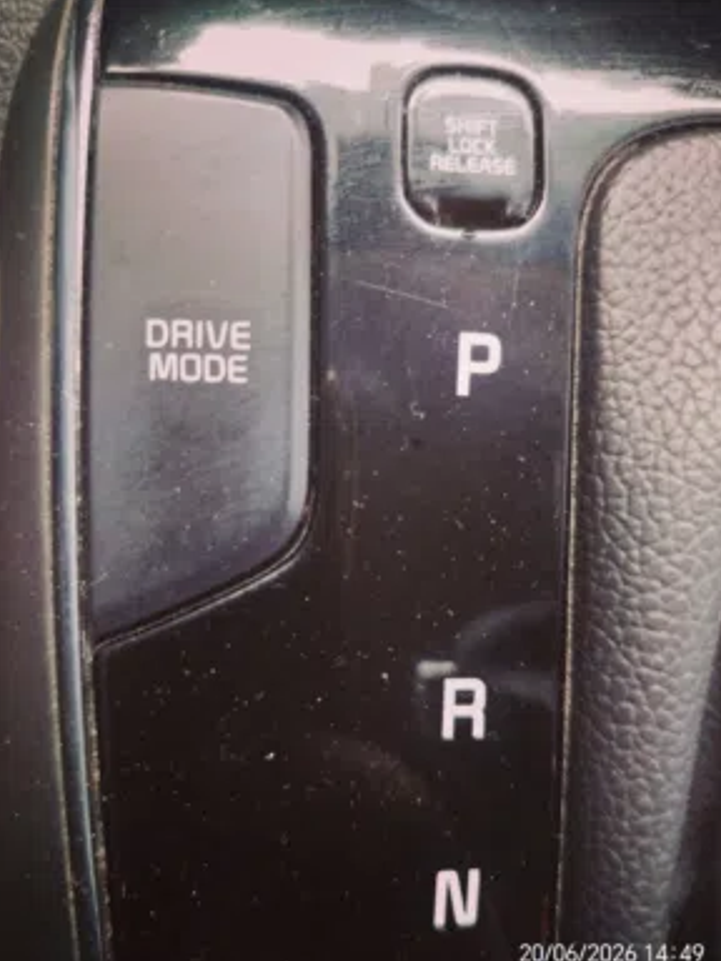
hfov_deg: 54.9
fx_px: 694
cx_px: 366
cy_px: 491
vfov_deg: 69.4
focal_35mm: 25
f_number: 1.75
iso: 1797
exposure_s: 1/100
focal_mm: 5.25
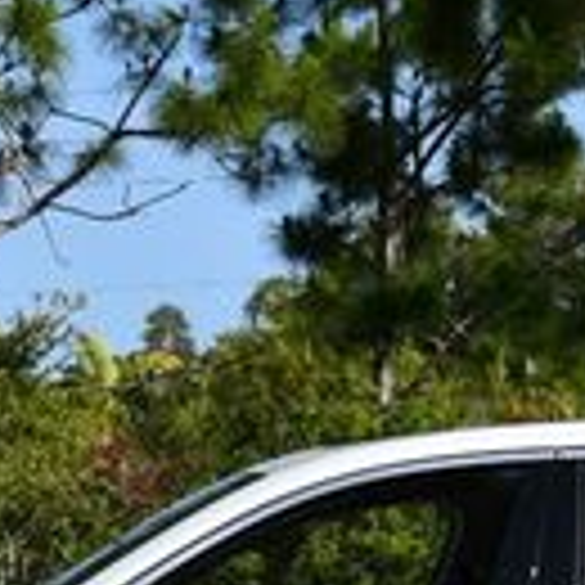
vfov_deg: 9.5
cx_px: 360
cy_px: 338
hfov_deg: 9.5
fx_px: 3518
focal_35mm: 184
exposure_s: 1/320
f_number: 9
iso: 100
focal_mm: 22
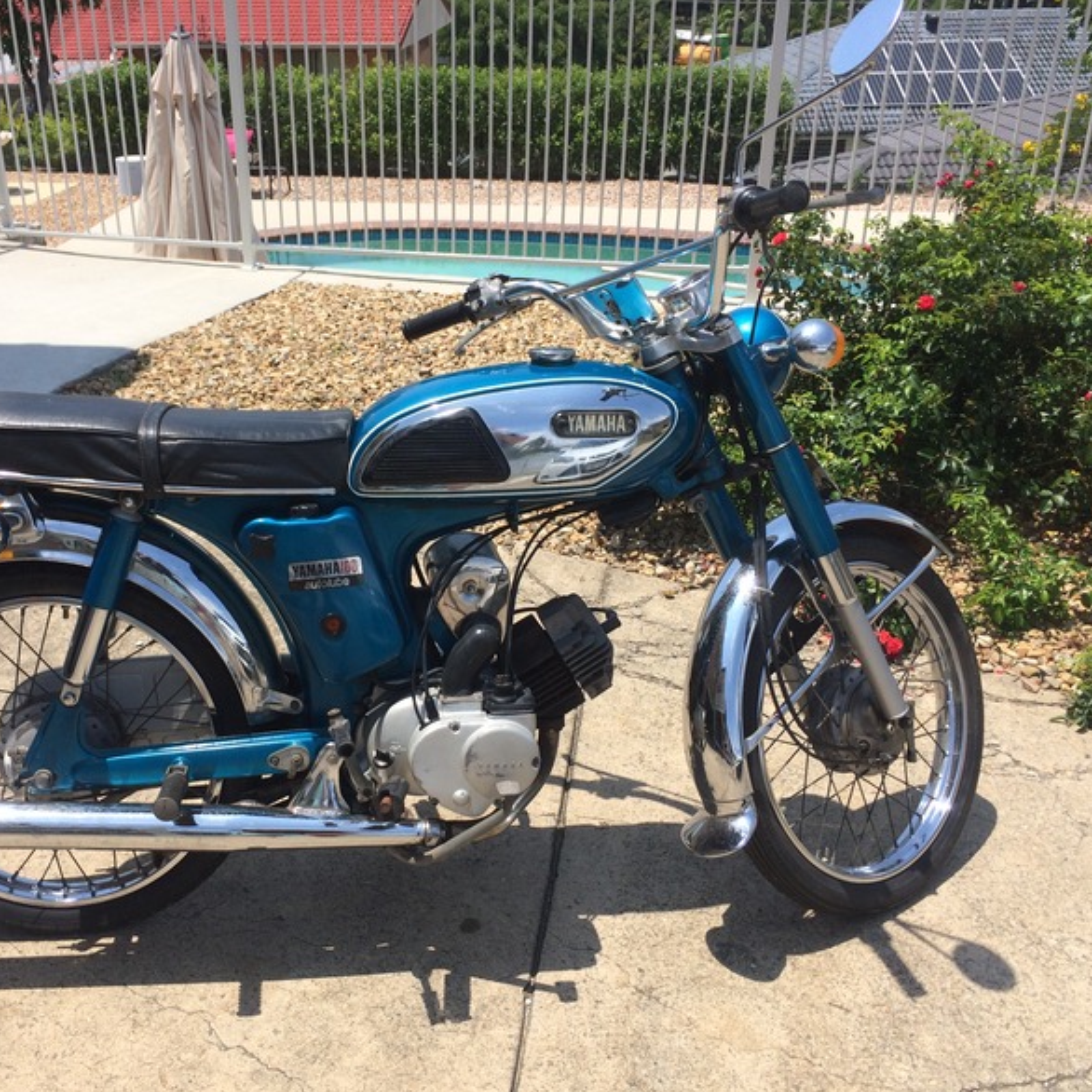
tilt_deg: -25.8
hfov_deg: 47.0
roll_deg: -0.5
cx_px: 438
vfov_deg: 47.2
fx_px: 1249
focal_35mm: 35
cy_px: 557
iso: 32
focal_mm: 4.15
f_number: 2.2
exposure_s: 1/2283
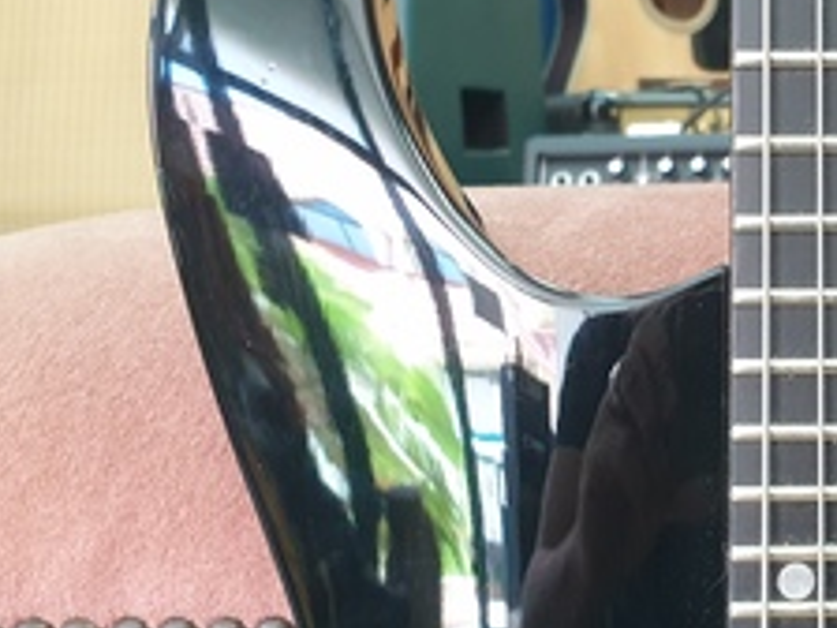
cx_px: 830
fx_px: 1402
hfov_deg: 30.9
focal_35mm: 58
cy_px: 402
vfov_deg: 25.1
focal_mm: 4.3
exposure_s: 1/50
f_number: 2.4
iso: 400
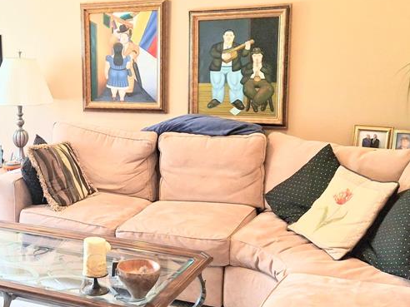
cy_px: 161
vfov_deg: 28.0
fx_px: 616
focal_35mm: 52
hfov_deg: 35.8
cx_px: 93
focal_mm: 4.69
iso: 125
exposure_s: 1/120
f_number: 1.8
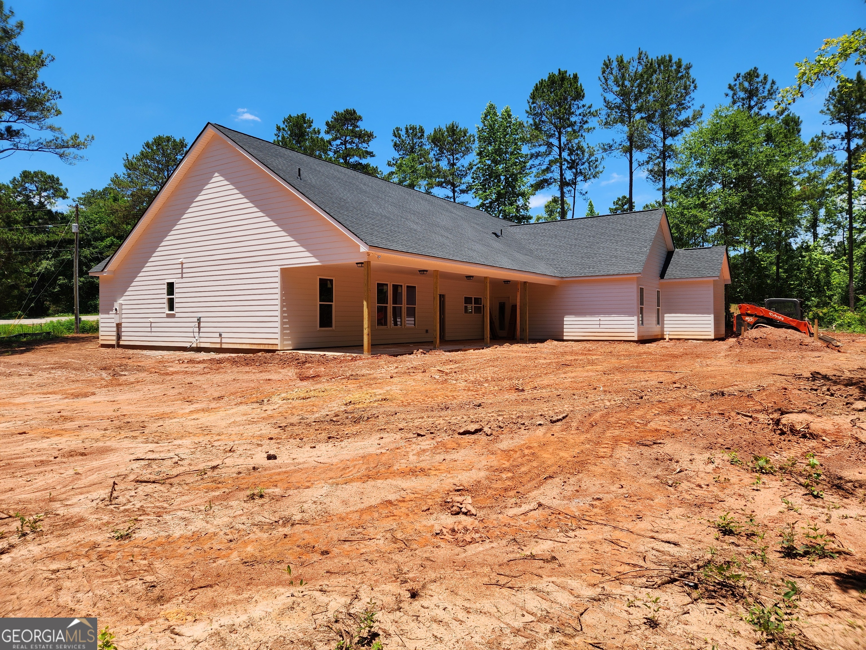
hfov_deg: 73.9
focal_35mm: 23
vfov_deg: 58.9
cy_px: 325
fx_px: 575
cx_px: 433
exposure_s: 1/1546
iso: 20
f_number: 1.8
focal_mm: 5.4
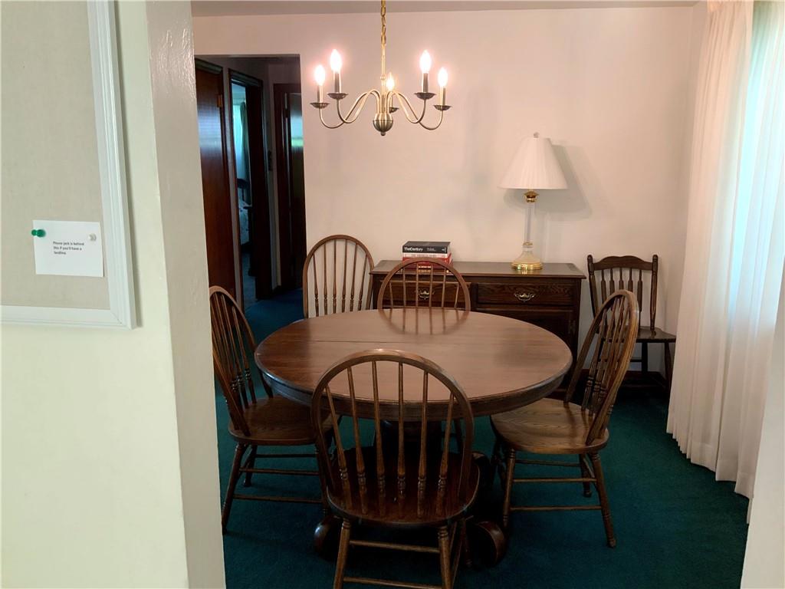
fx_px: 658
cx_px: 392
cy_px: 294
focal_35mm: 29
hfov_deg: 61.7
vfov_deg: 48.2
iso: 125
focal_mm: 3
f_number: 1.8
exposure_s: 1/60
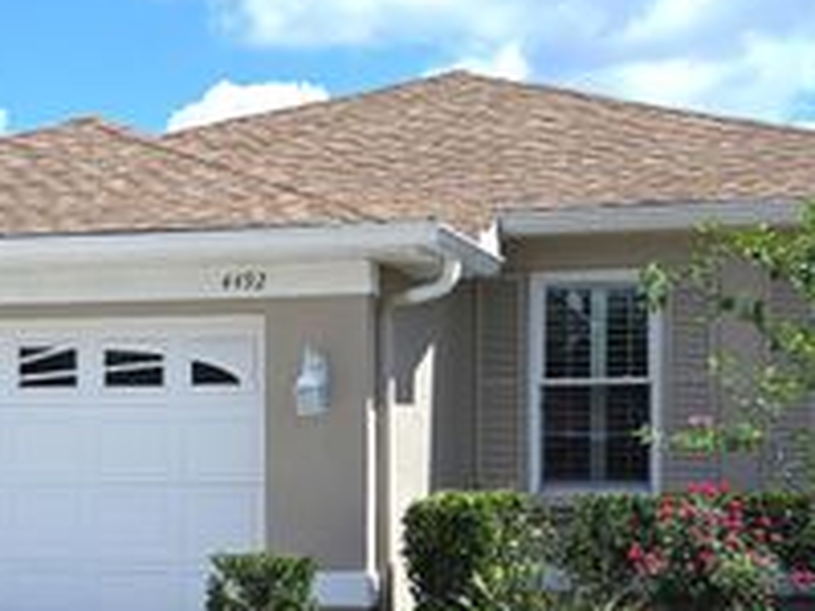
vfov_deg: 19.5
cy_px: 475
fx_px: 1766
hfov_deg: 26.0
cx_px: 338
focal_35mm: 75
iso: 12
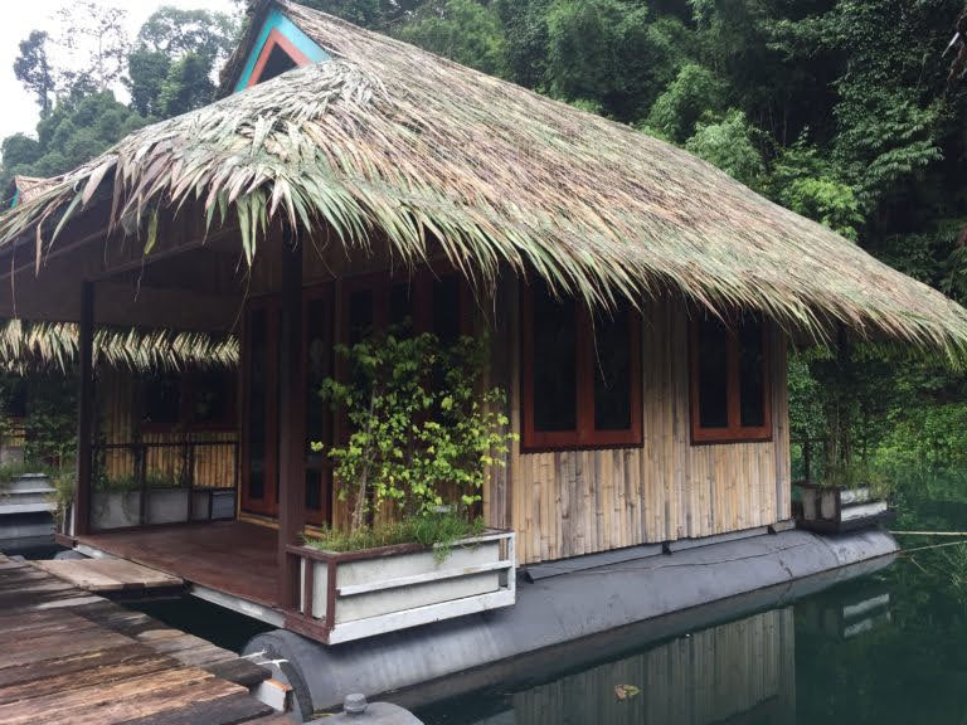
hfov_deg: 61.7
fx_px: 810
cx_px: 484
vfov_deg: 48.2
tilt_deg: +1.7
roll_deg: -1.5
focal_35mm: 29
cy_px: 362
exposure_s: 1/100
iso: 40
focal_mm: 4.15
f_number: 2.2
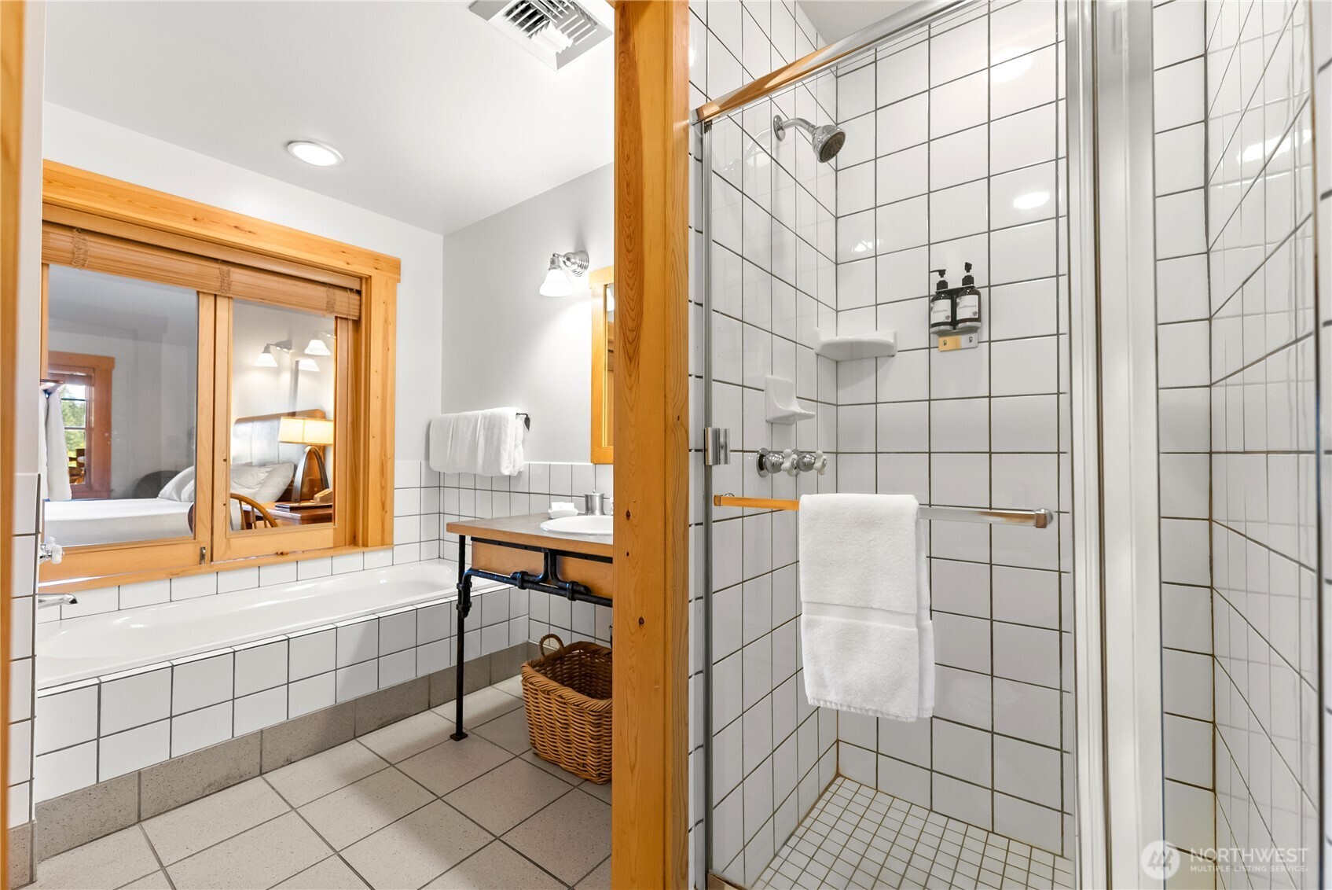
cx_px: 666
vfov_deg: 81.3
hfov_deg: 104.2
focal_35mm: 14
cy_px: 445
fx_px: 518
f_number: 2.8
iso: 400
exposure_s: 1/15
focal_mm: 14
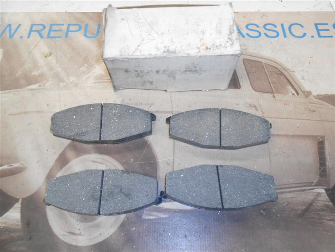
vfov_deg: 53.1
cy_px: 126
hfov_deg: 67.3
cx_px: 168
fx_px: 252
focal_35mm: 26
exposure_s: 1/30
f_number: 3.5
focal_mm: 4.6
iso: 400
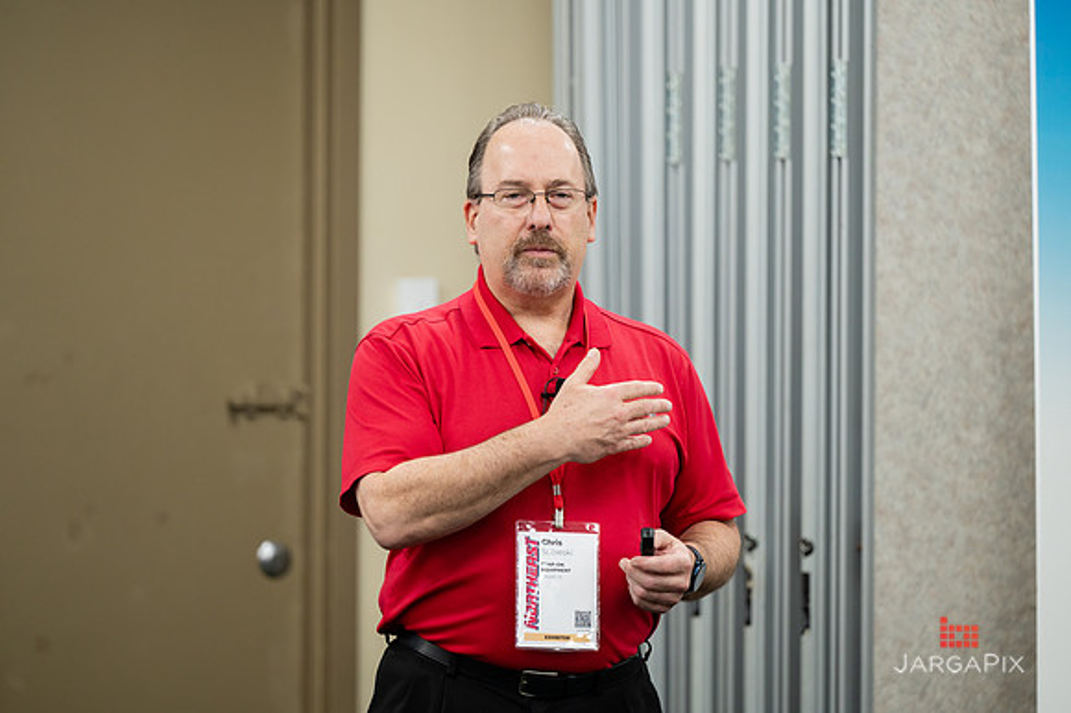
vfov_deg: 7.7
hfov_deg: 11.5
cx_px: 538
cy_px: 339
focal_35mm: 178
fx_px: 5306
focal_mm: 170
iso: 1000
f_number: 3.2
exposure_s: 1/200
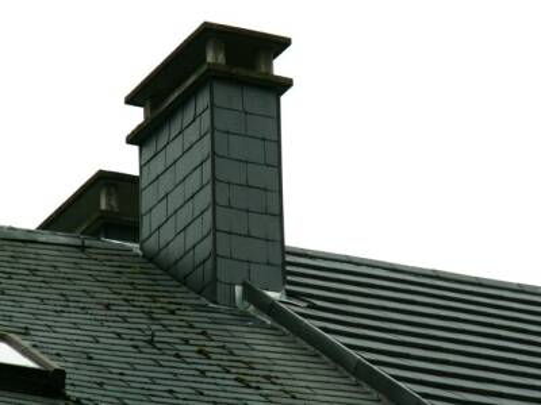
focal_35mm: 213
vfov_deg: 7.0
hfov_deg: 9.3
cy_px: 202
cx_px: 270
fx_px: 3329
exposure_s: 1/125
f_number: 7.1
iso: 50
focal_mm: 34.86
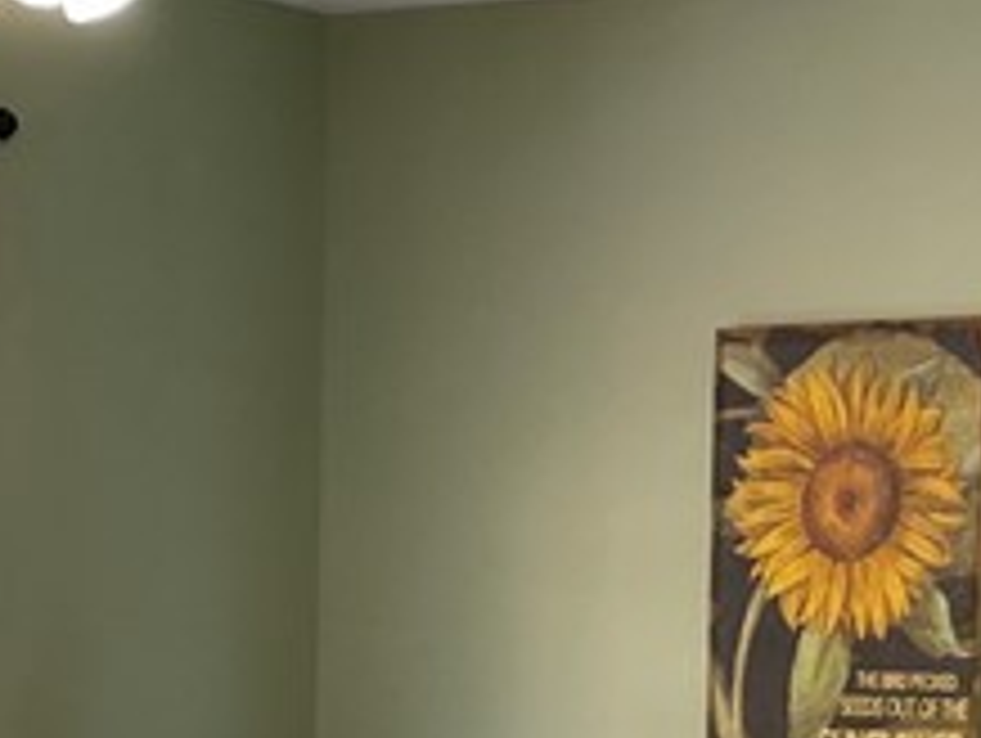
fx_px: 3461
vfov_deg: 11.9
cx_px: 788
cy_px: 855
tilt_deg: -4.5
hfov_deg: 16.0
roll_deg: -2.2
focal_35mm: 122
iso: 64
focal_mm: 5.1
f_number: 1.6
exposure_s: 1/60
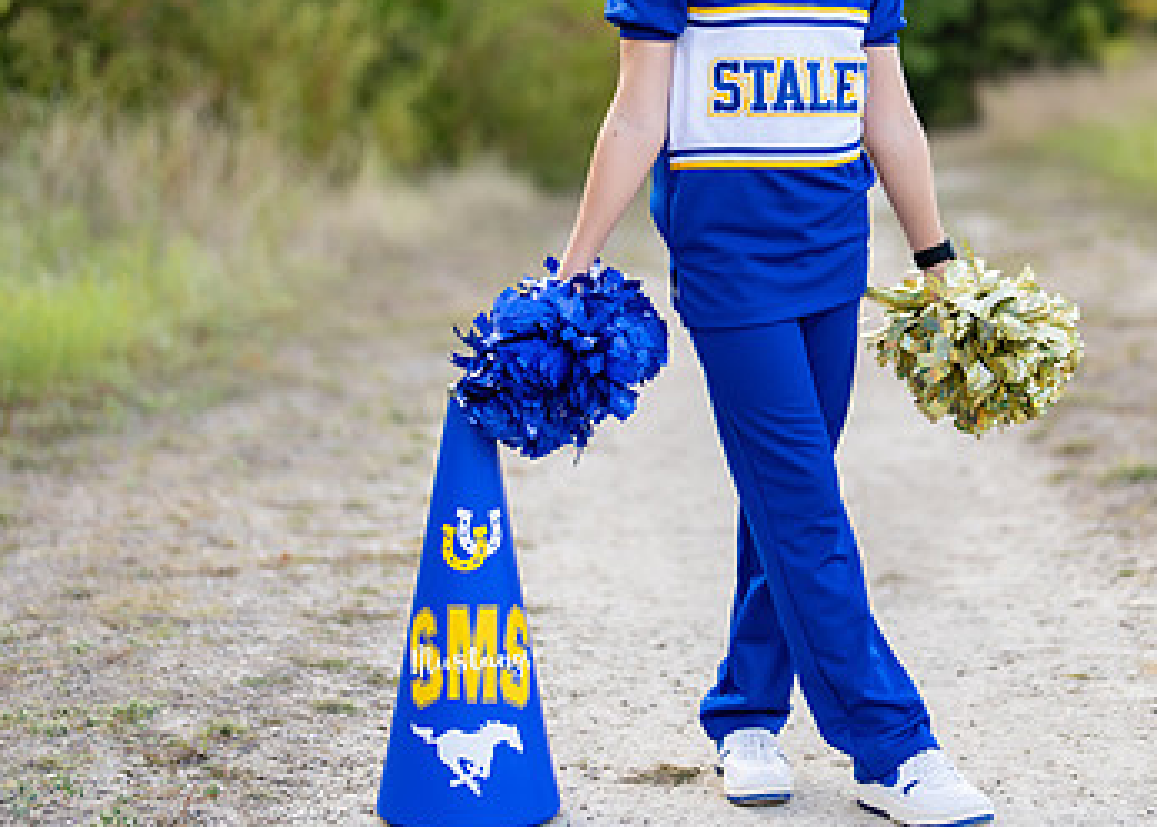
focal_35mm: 92
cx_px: 827
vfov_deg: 15.5
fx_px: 3024
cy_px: 243
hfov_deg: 21.5
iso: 100
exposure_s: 1/800
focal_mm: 50
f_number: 1.2
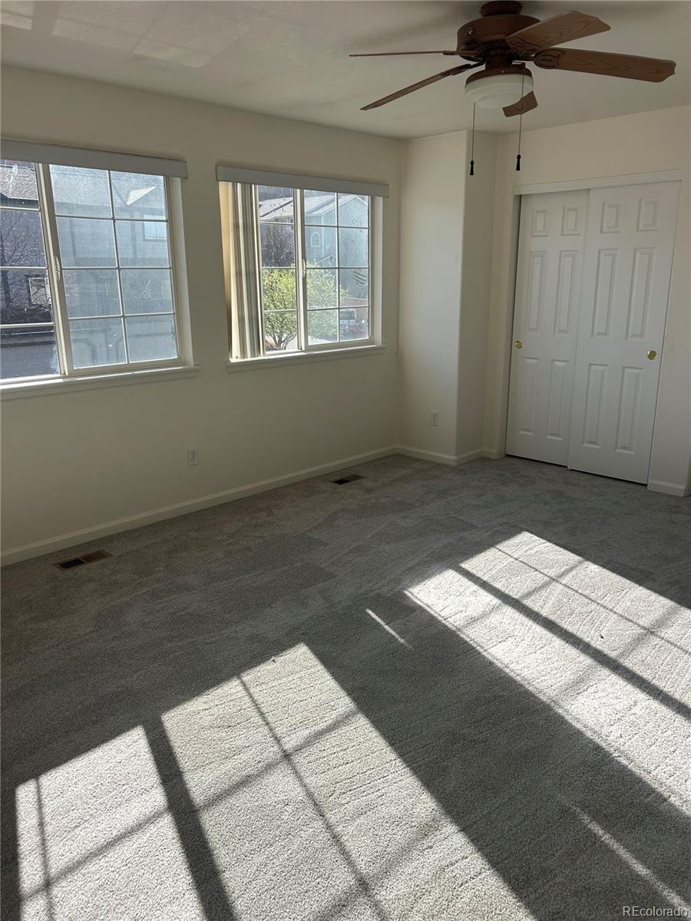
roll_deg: +1.0
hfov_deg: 53.1
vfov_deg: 67.3
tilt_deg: -14.4
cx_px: 346
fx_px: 692
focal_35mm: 26
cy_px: 460
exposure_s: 1/1252
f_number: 1.5
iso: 50
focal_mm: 5.7
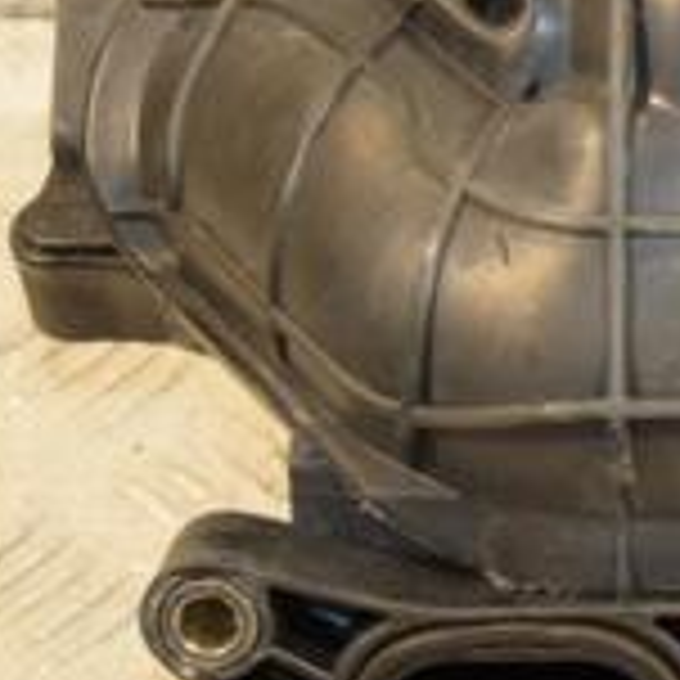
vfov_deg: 8.7
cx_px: 1247
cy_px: 284
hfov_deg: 8.3
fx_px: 4489
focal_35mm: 202
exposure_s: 1/100
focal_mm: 40
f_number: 4.8
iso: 800
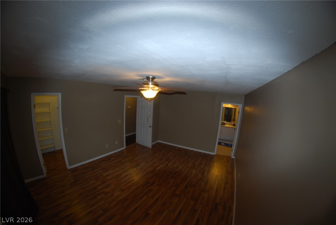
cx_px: 168
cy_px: 112
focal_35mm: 12
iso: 200
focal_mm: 8
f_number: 3.5
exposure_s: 1/60
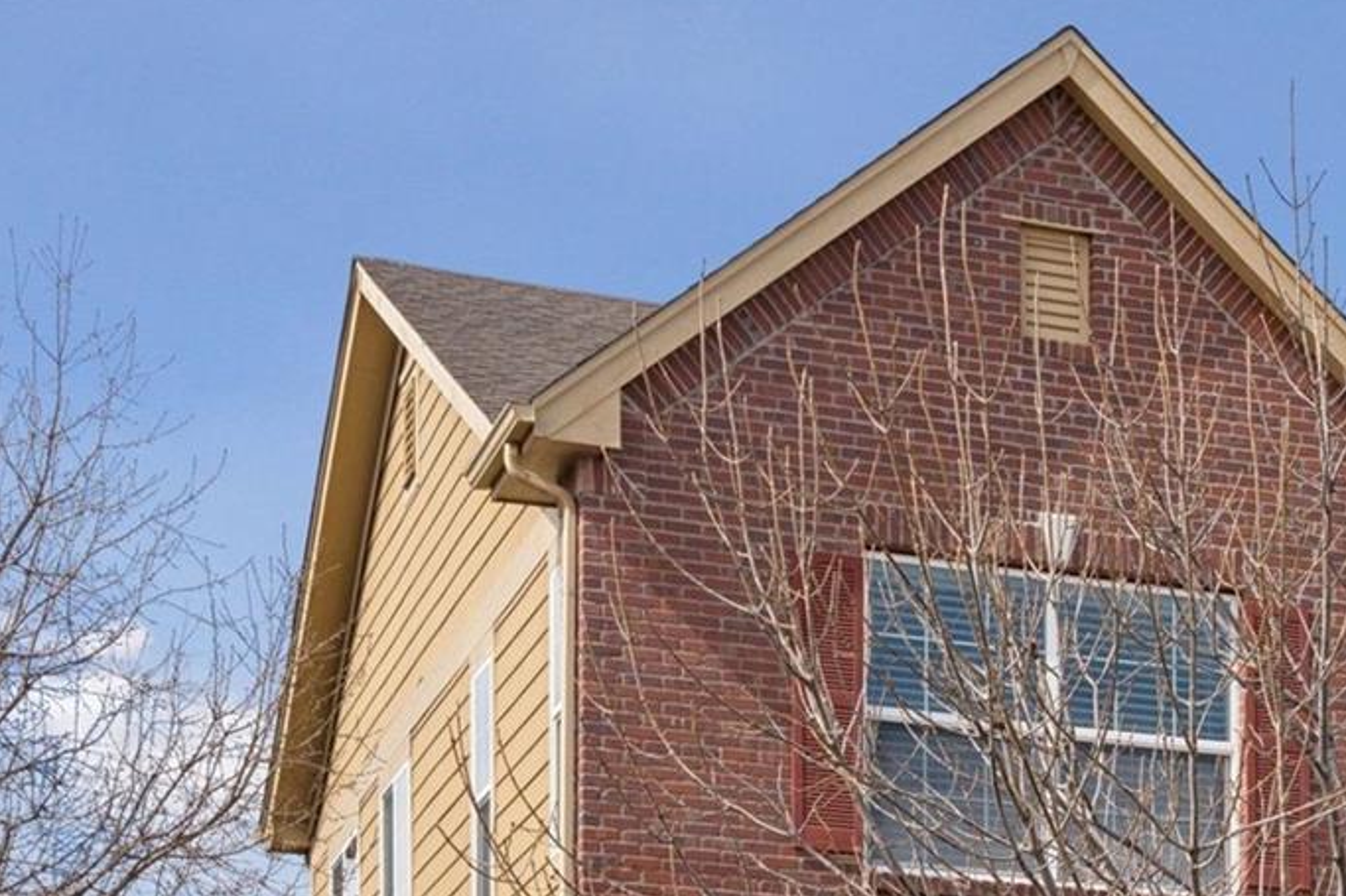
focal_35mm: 96
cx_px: 1510
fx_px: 3588
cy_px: 1004
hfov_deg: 20.2
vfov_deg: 13.9
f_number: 9
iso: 400
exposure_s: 1/1000
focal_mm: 41
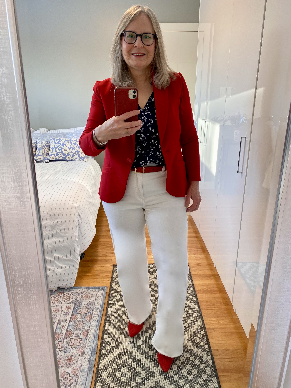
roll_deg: -0.1
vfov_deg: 67.3
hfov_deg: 53.1
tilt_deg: -17.6
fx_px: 291
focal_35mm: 26
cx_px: 146
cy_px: 194
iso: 64
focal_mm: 4.25
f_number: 1.8
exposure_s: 1/60
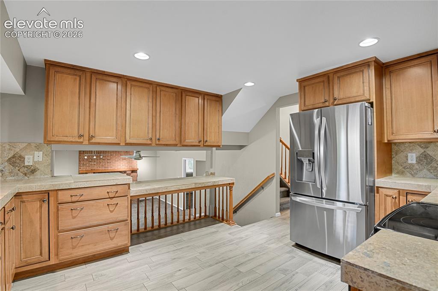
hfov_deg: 93.3
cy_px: 146
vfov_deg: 70.4
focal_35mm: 17
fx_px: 207
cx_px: 219
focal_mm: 17
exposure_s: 6
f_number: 6.3
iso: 250
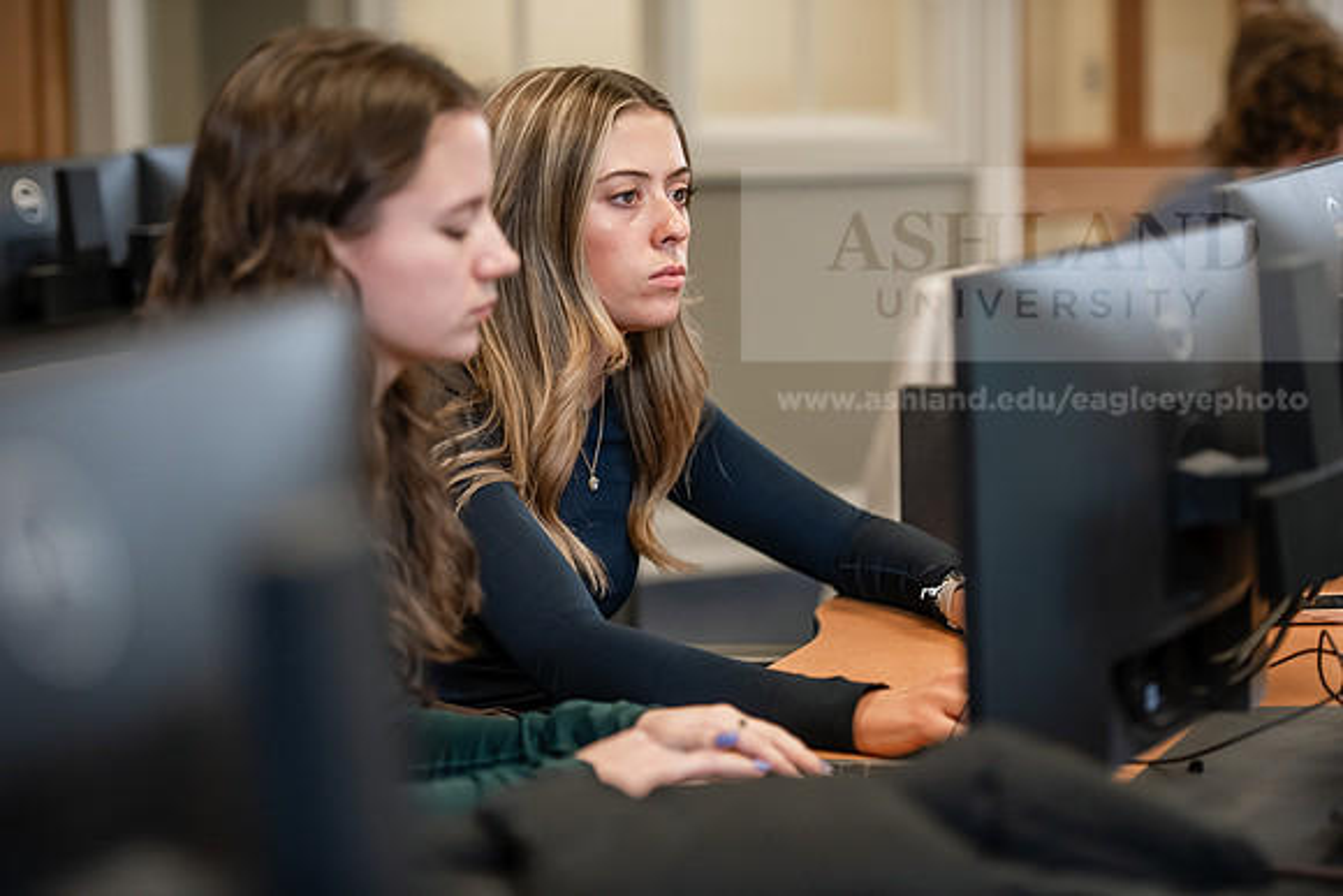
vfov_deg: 14.4
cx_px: 672
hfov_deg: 21.5
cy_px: 448
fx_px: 3545
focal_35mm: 95
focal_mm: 95
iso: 1000
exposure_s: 1/160
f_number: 2.8
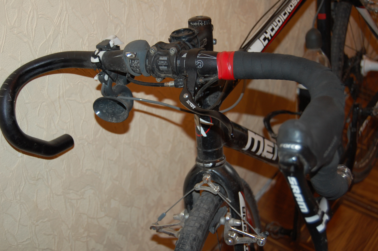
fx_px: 535
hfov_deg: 38.9
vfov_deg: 26.4
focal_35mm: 51
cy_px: 126
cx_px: 189
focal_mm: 34
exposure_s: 1/60
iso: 400
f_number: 4.5
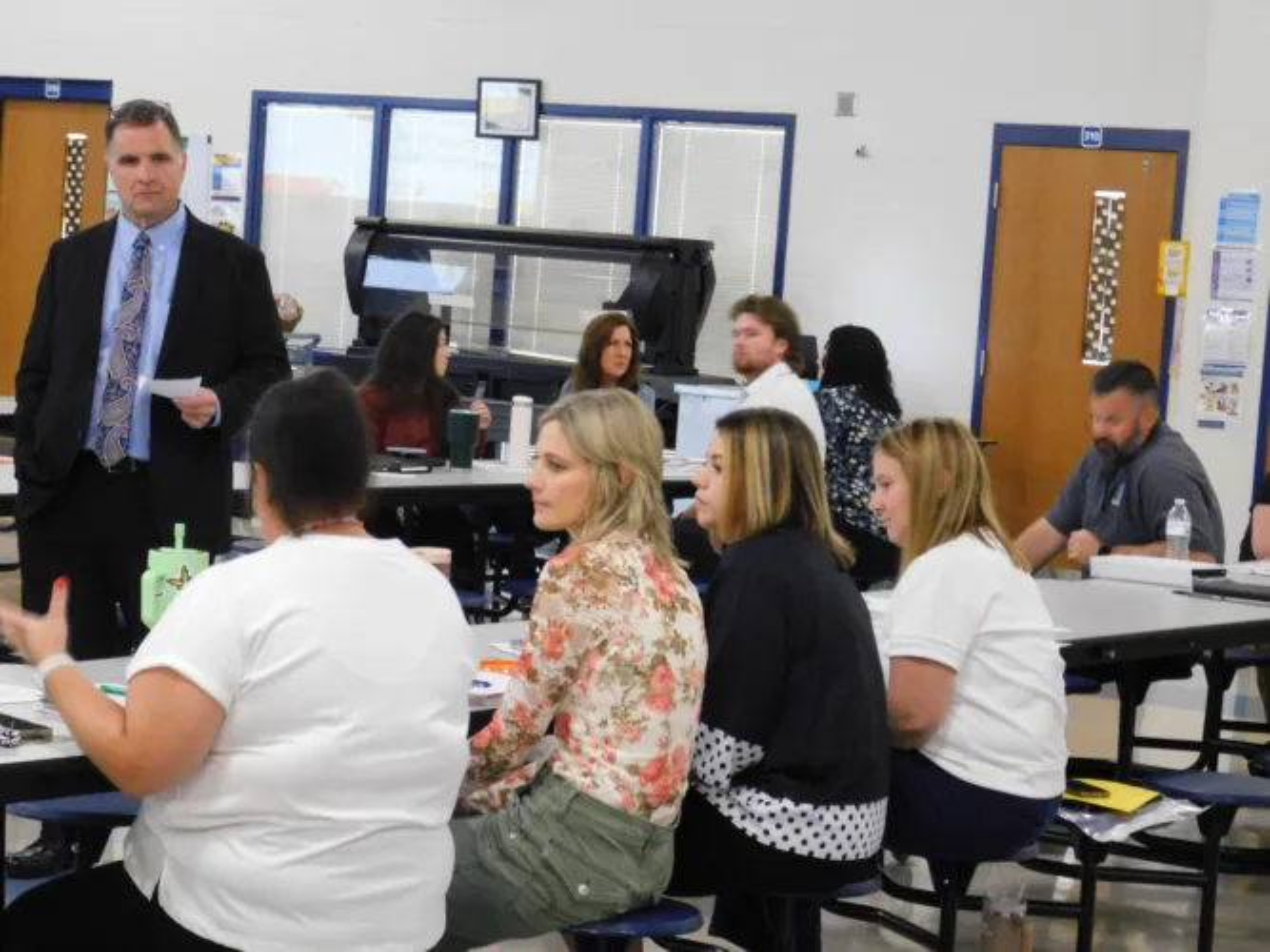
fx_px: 3338
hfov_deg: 21.5
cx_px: 635
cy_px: 476
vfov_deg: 16.2
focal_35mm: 91
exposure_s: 1/5
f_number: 4.5
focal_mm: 16.1
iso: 800
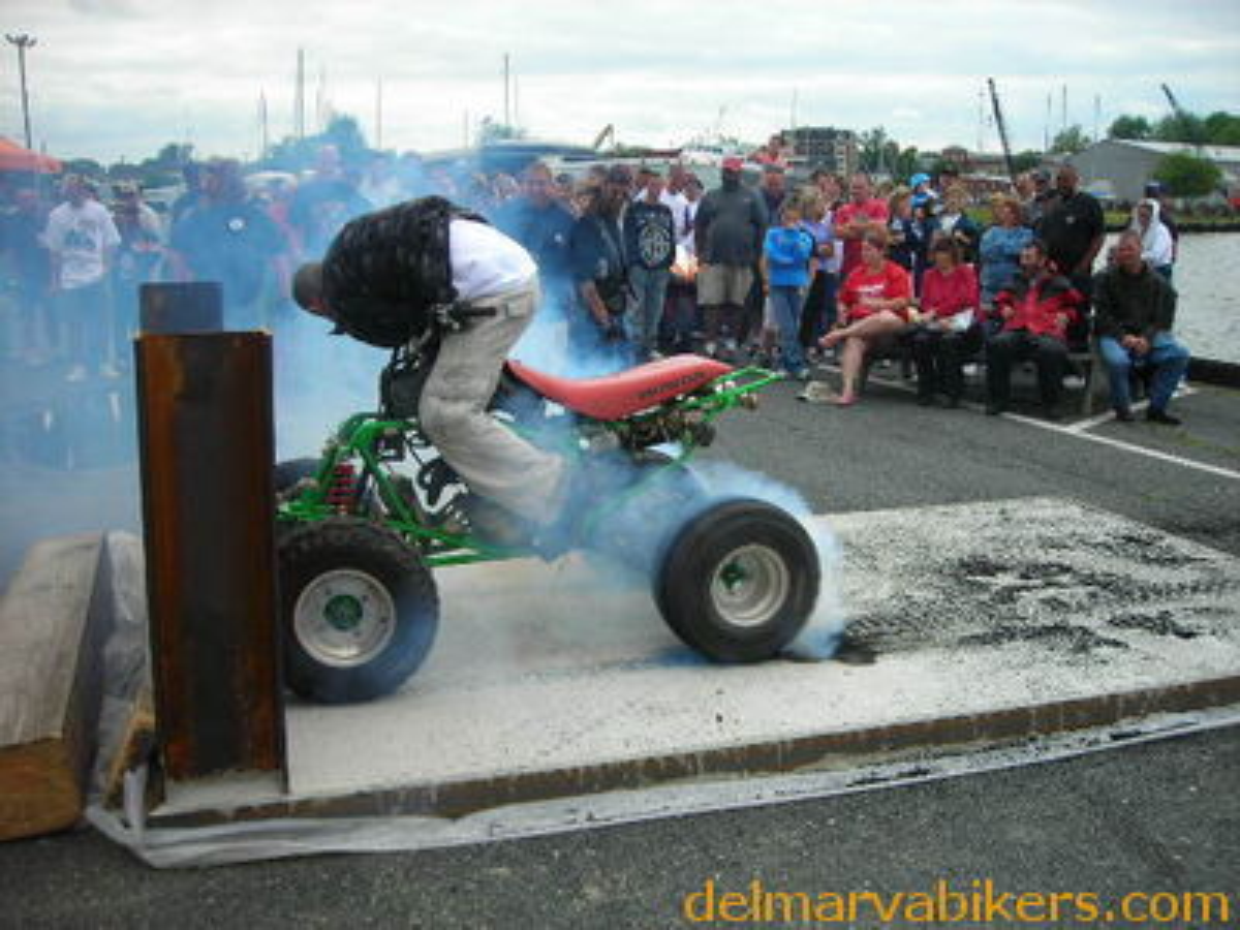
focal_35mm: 38
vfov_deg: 37.7
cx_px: 620
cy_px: 465
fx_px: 1361
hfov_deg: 49.0
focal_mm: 6.3
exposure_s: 1/304
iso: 50
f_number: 3.2
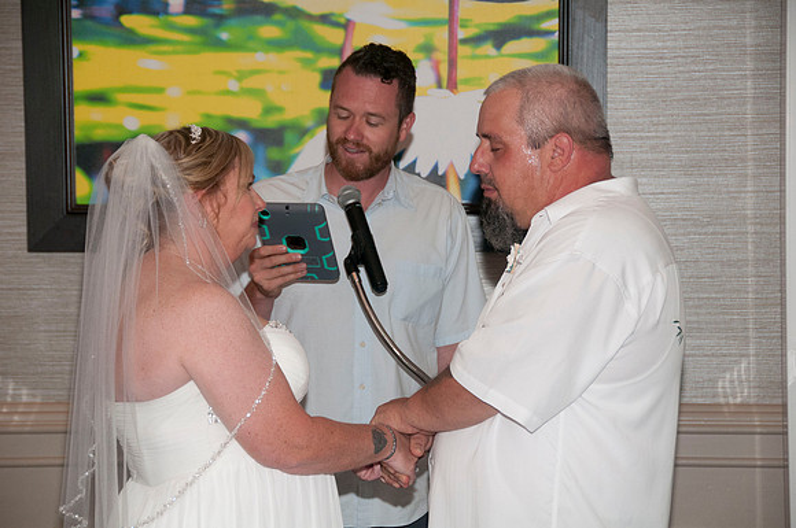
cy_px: 264
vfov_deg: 11.1
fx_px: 2716
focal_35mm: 123
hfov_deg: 16.7
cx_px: 398
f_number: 5.6
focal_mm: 82
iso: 800
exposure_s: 1/125
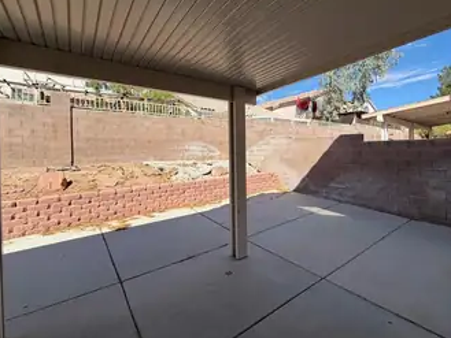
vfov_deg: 74.6
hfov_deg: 90.5
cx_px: 256
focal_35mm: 17
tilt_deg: -1.0
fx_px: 222
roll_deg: +0.0
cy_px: 153
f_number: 2.2
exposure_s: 1/770
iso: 25
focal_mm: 2.22
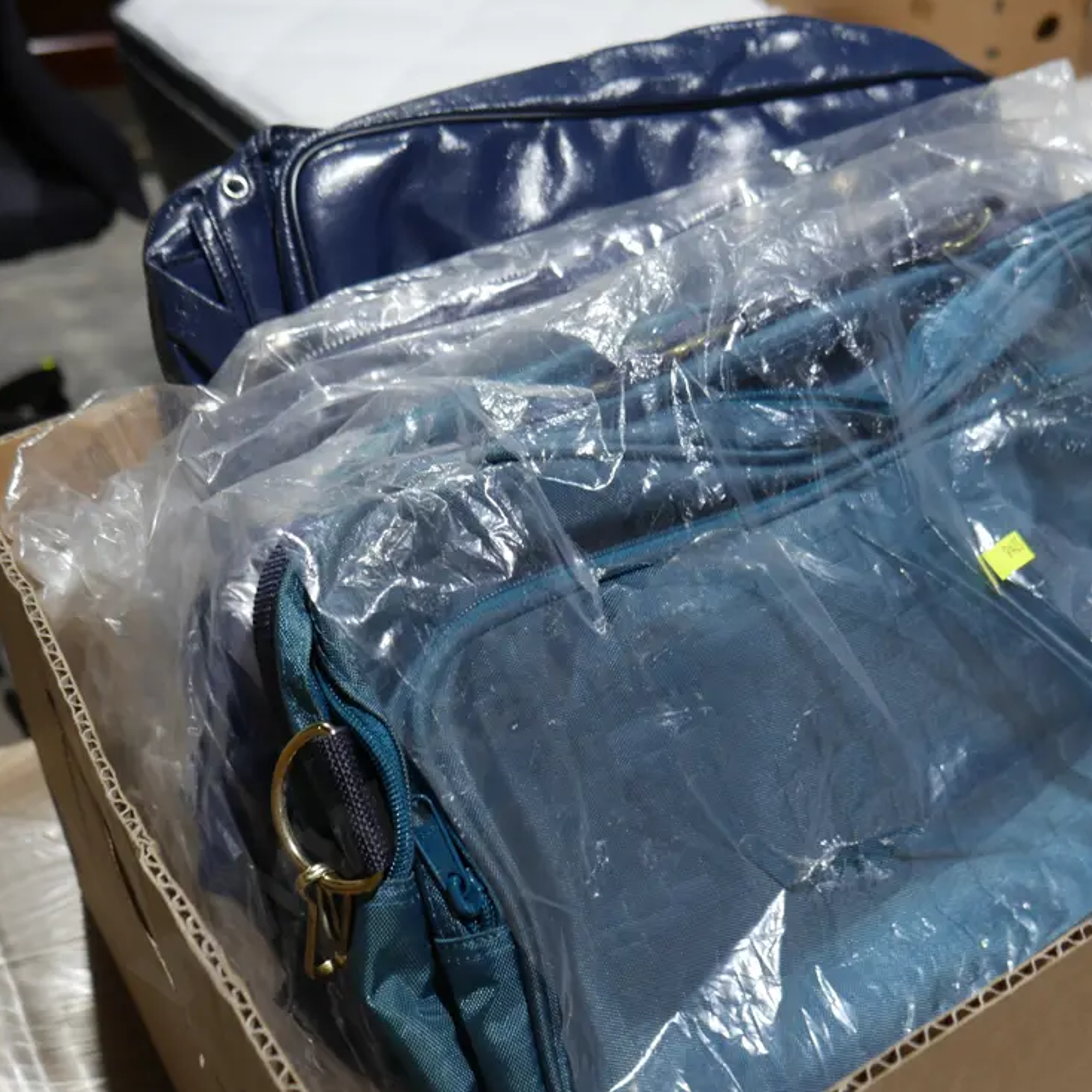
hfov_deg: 44.1
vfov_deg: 44.9
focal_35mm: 37
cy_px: 535
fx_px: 1321
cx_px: 751
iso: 200
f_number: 3.6
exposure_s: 1/80
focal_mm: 15
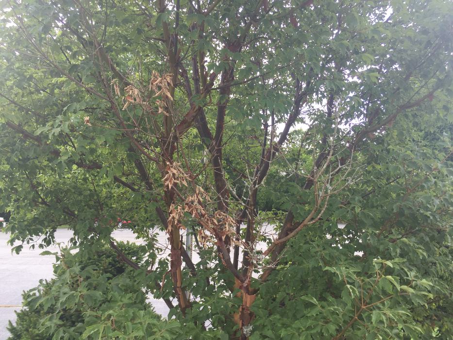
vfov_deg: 48.2
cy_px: 170
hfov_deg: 61.7
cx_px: 226
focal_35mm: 29
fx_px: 380
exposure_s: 1/181
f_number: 2.2
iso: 32
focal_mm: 4.15
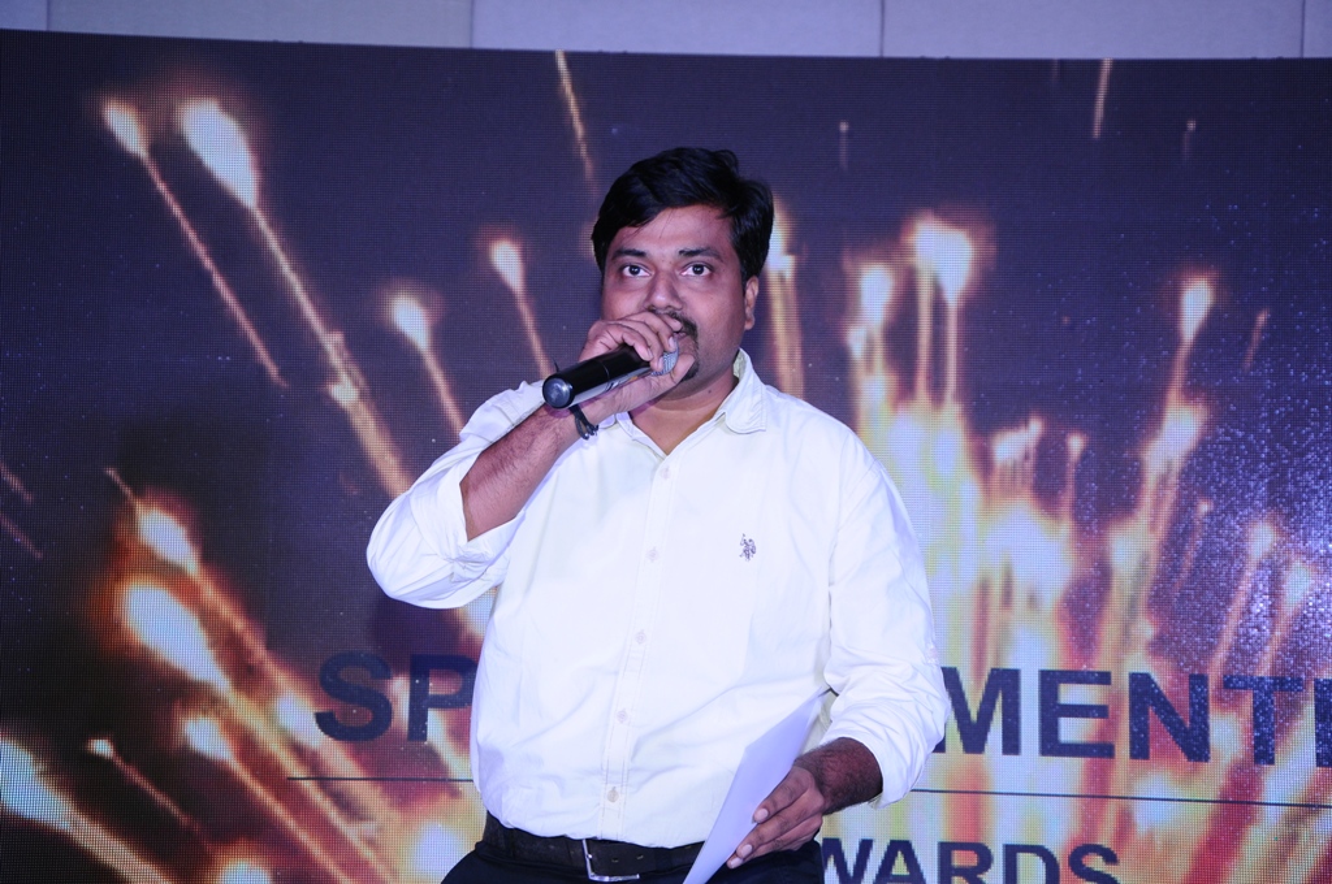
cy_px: 442
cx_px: 666
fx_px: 2494
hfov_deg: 29.9
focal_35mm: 68
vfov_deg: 20.1
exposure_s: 1/100
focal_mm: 45
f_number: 5.6
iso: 500
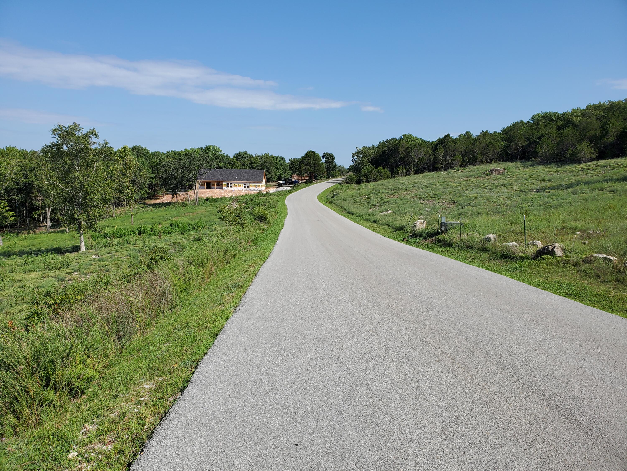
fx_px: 471
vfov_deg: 53.1
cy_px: 236
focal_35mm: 26
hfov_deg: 67.3
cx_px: 314
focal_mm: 4.3
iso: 50
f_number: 2.4
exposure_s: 1/1480
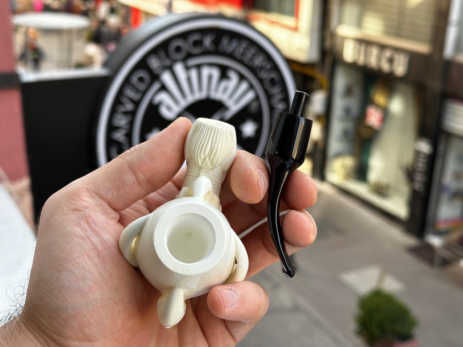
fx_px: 642
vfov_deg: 30.3
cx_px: 232
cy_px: 174
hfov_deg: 39.7
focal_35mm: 48
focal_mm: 6.86
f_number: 1.78
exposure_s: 1/308
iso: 64
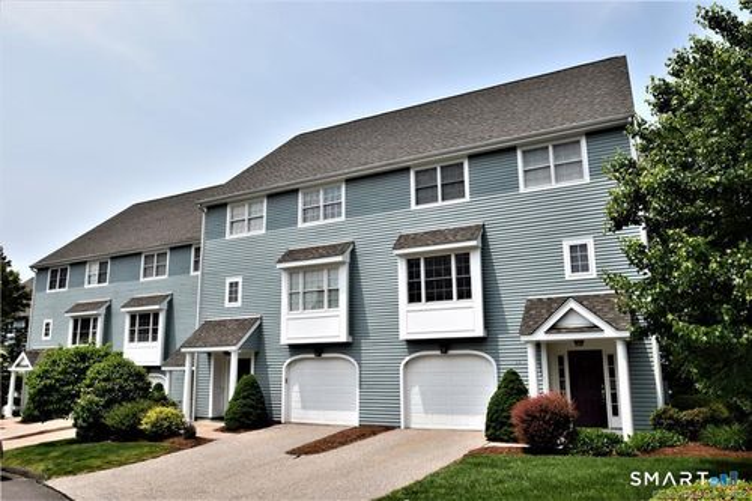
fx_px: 532
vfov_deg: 50.4
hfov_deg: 70.5
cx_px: 376
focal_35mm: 26
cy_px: 250
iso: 200
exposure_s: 1/400
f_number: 10
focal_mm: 17
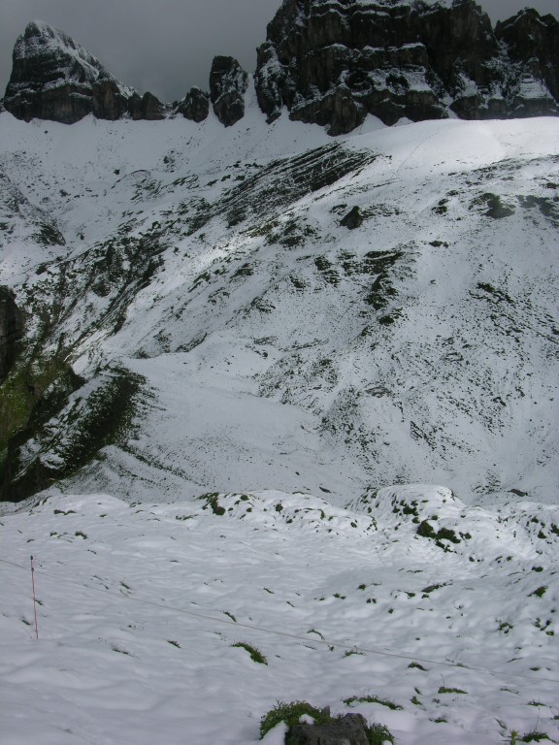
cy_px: 372
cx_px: 280
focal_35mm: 35
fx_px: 754
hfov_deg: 40.7
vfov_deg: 52.6
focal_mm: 8.9
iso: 50
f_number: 8
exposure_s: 1/539
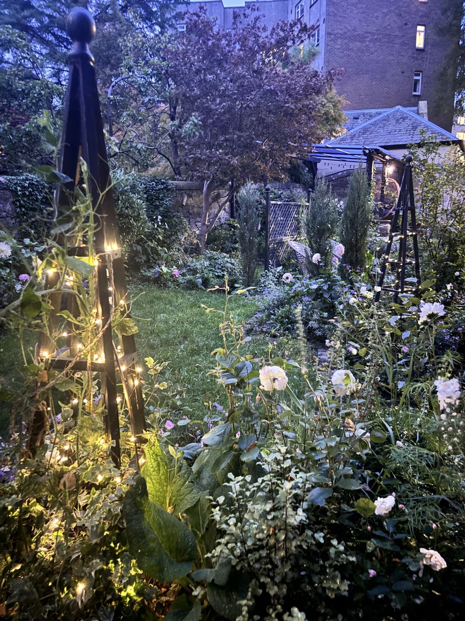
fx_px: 466
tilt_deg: -11.5
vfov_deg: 67.3
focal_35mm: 26
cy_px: 310
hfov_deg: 53.1
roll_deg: -1.2
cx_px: 232
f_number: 1.6
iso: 1000
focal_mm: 5.96
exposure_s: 1/2
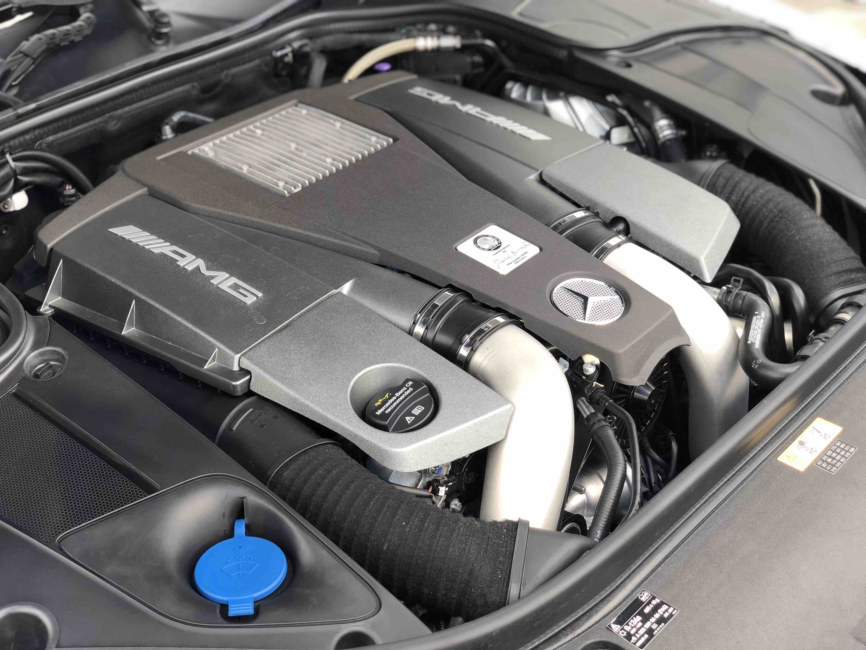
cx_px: 433
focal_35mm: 52
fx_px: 1301
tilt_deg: -30.0
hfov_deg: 36.8
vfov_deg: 28.0
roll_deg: +1.8
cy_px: 325
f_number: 2.4
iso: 32
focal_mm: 6
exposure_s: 1/120
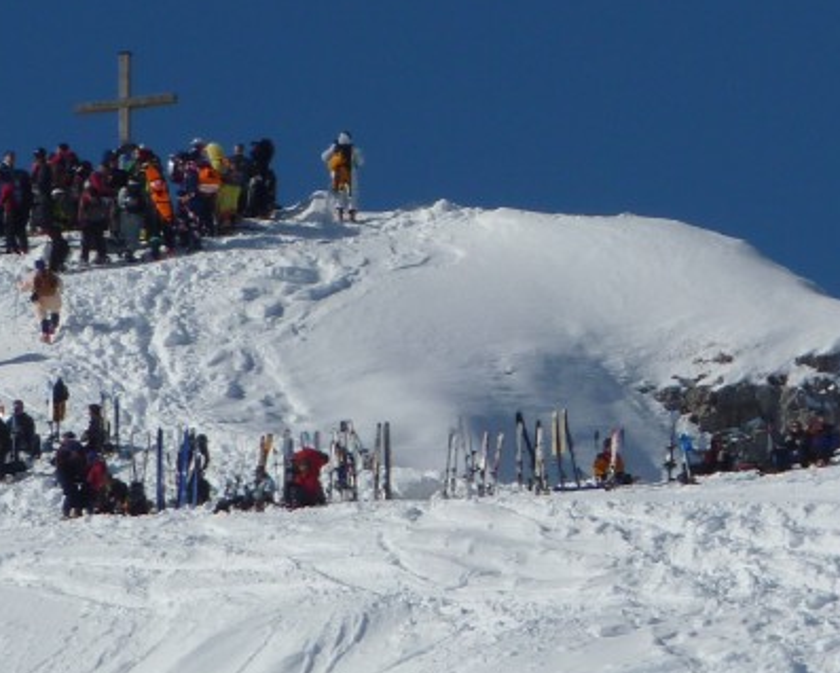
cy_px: 383
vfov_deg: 2.1
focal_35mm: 755
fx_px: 18779
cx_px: 468
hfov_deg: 2.6
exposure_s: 1/1600
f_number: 6.3
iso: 80
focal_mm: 49.2
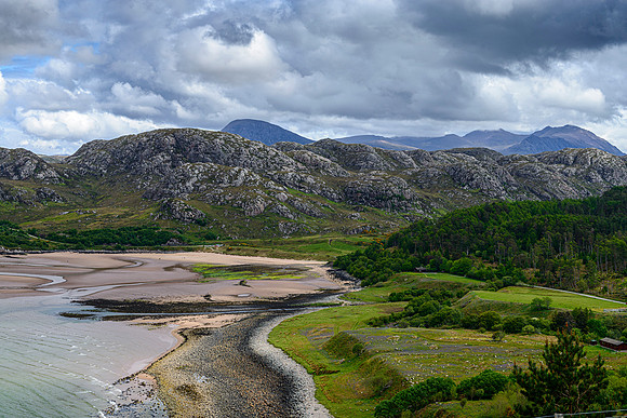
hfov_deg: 39.6
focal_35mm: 50
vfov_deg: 27.0
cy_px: 209
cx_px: 314
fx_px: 871
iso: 125
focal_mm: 50
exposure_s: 1/80
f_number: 8
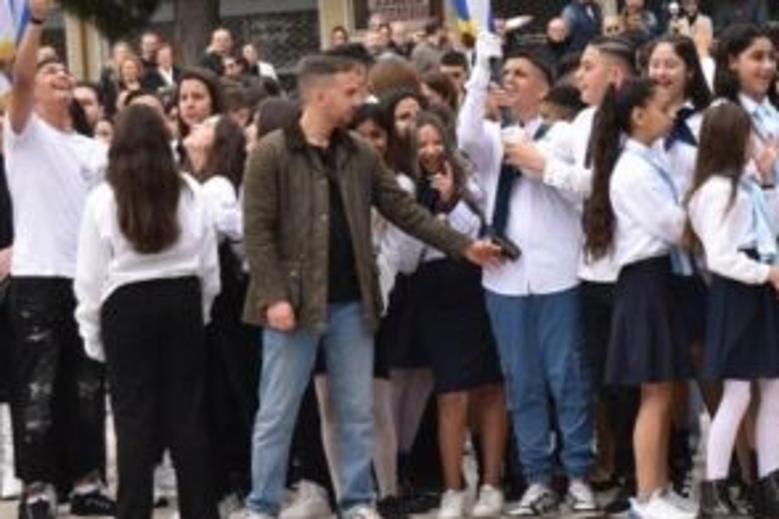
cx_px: 586
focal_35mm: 188
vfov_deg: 7.2
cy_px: -106
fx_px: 4068
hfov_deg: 10.9
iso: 200
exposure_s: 1/250
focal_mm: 48
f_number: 7.1
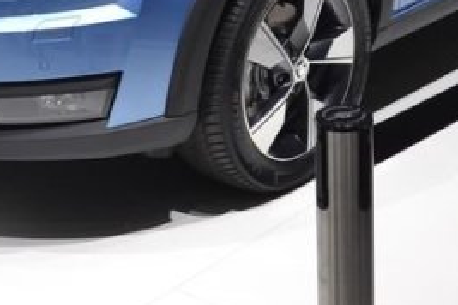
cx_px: 223
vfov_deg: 12.2
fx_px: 1374
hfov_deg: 18.9
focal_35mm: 108
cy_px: -135
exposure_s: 1/125
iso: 280
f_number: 5.6
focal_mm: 24
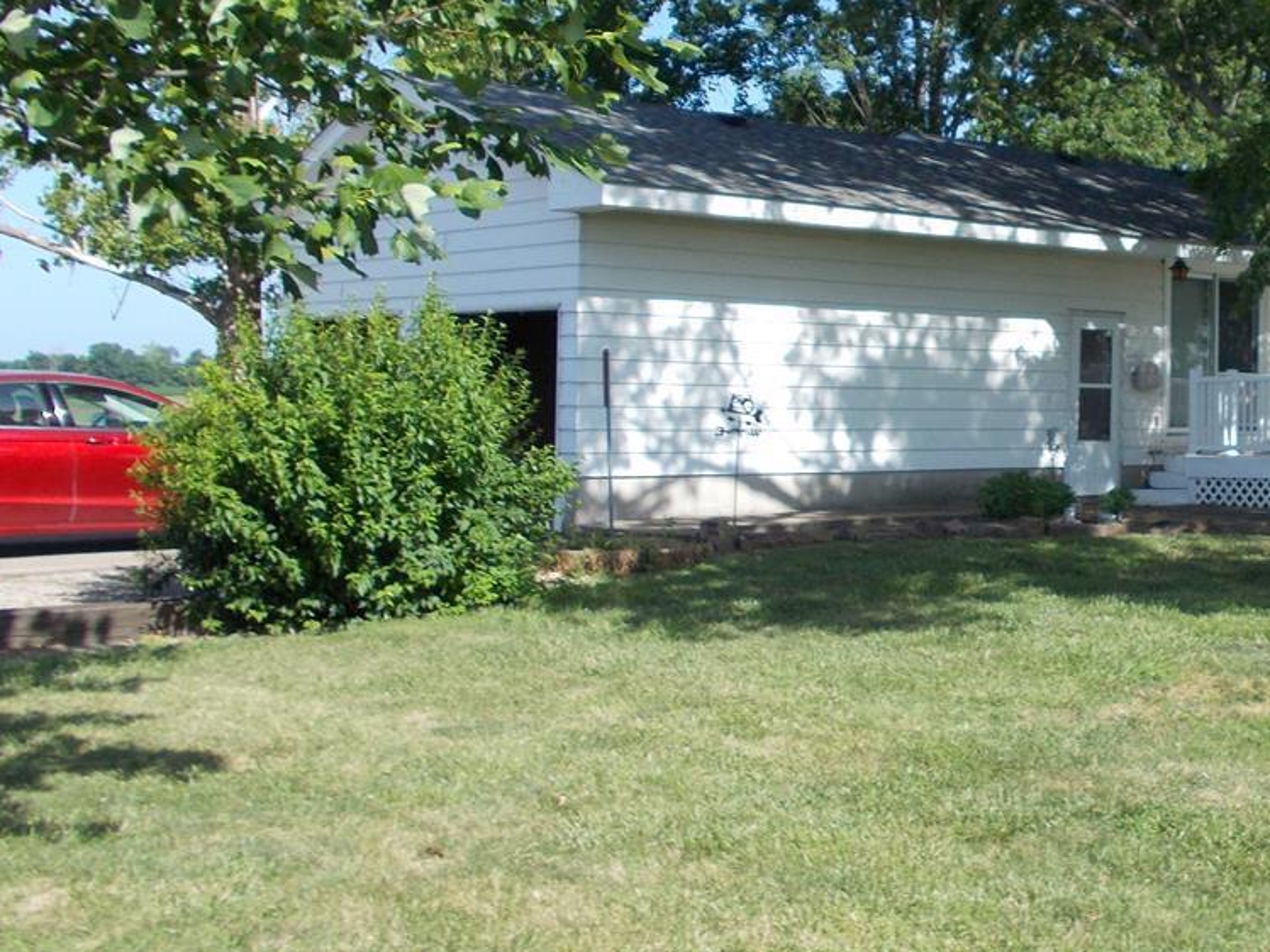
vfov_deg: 29.0
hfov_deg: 36.2
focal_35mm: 50
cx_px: 1099
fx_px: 1835
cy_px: 371
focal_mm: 4.6
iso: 80
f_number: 8
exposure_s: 1/80
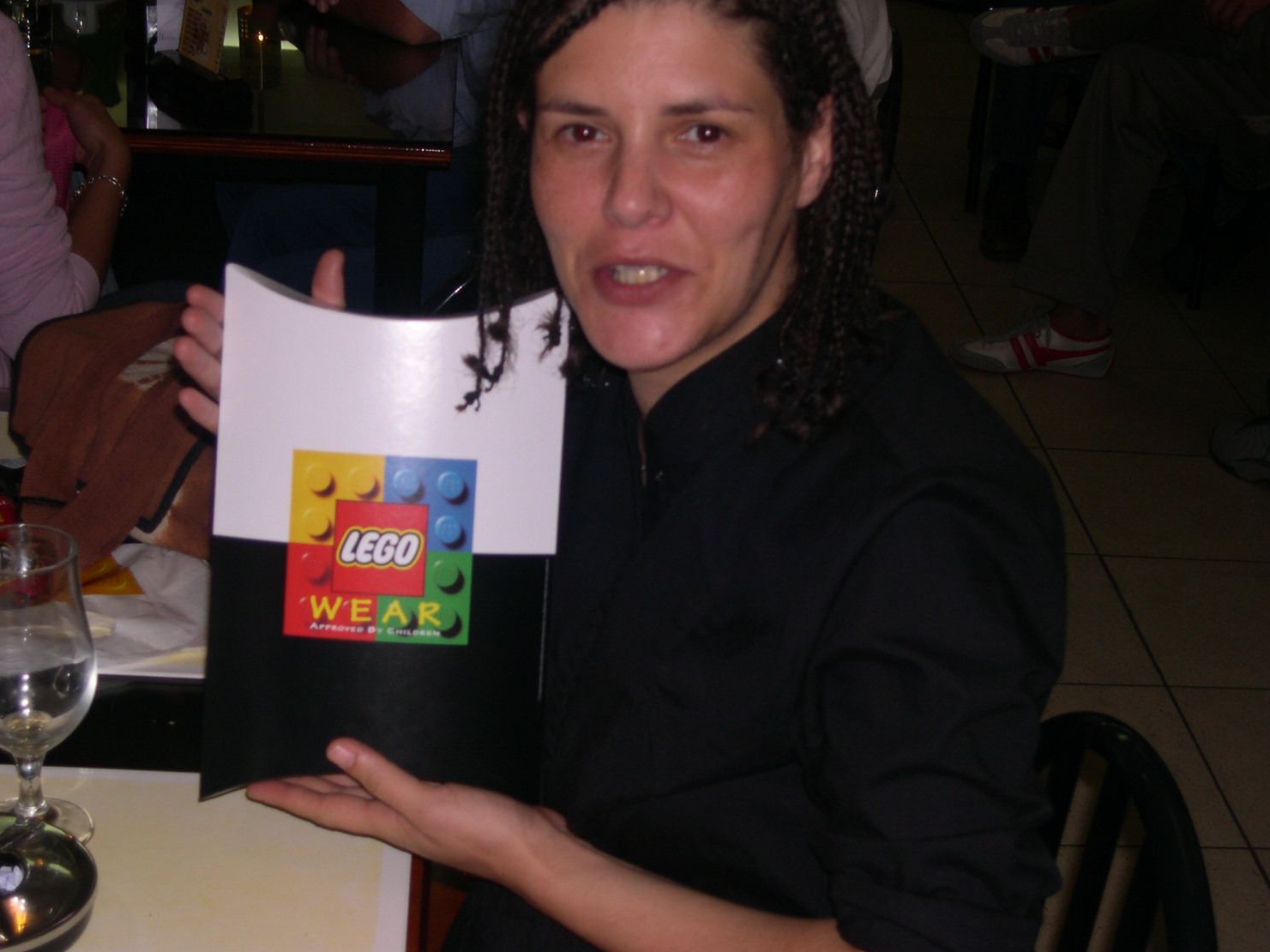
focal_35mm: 67
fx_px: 2458
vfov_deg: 21.9
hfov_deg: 29.0
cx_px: 596
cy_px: 450
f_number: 3.5
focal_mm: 13.2
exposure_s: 1/60
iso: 100
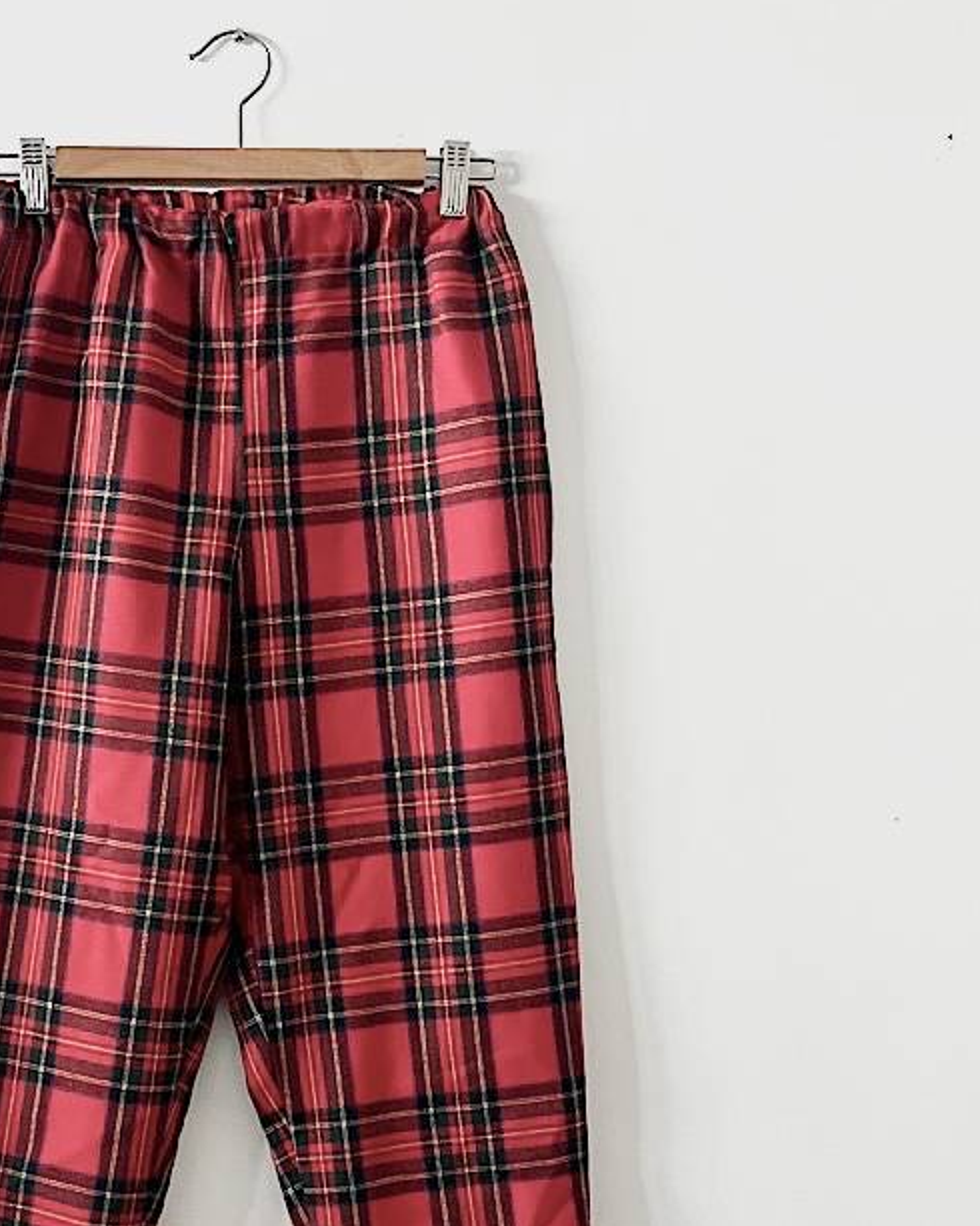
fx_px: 1922
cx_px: 248
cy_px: 692
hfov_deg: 28.2
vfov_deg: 35.3
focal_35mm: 53
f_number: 1.6
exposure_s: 1/74
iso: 125
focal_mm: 5.1
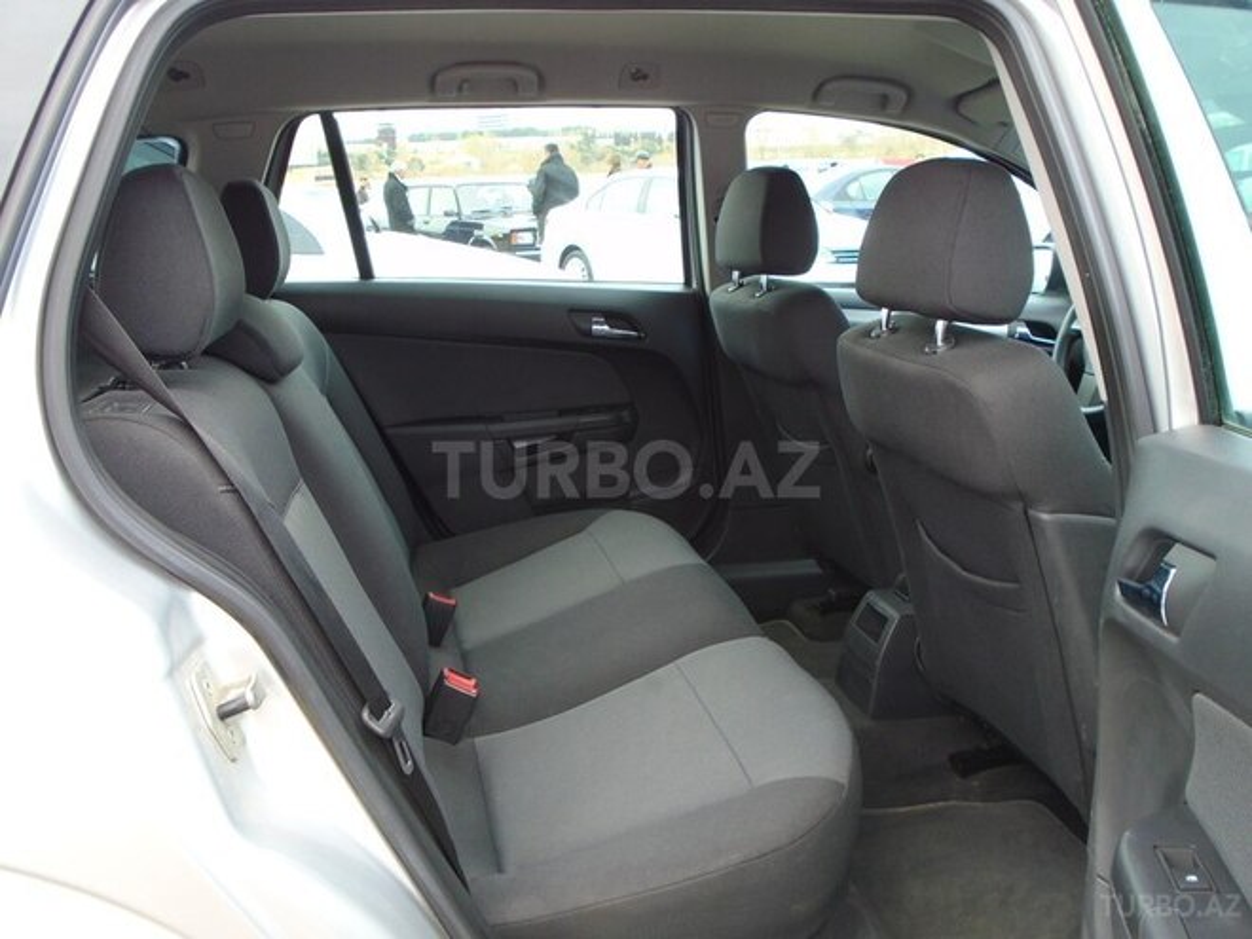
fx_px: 1121
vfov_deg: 45.4
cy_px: 470
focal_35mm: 31
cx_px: 626
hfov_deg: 58.4
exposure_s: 1/60
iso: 100
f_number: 3.5
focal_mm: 5.5
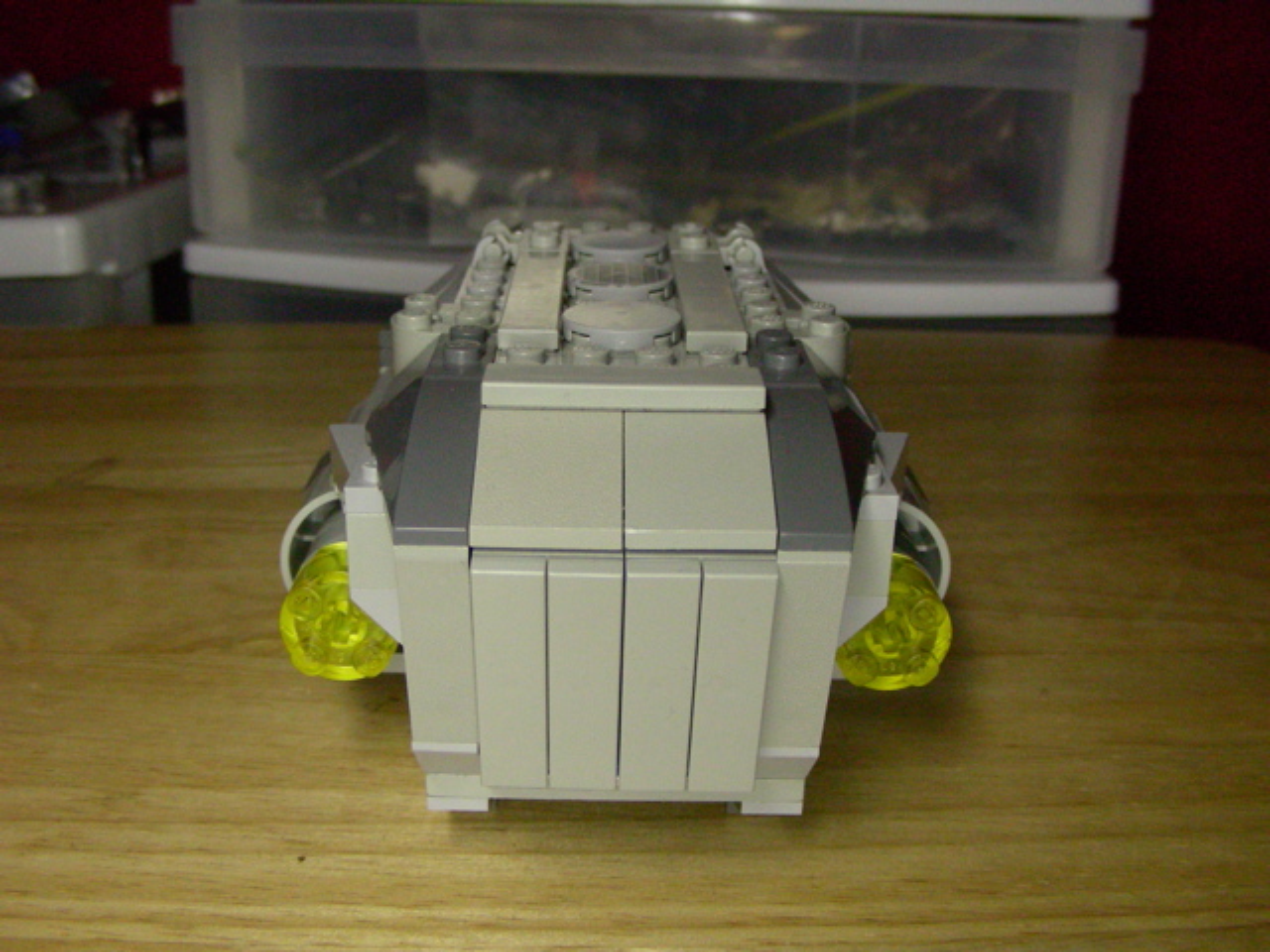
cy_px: 476
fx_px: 1394
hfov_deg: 49.0
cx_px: 635
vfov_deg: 37.7
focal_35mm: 38
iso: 400
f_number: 3.5
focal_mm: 6.3
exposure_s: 1/110
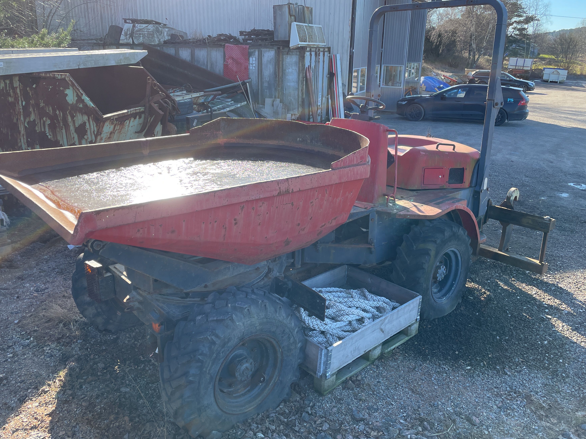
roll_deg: -0.5
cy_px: 198
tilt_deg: -16.3
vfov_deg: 46.7
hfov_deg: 59.9
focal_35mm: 30
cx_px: 283
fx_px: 508
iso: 50
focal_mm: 4.2
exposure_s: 1/1024
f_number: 1.6
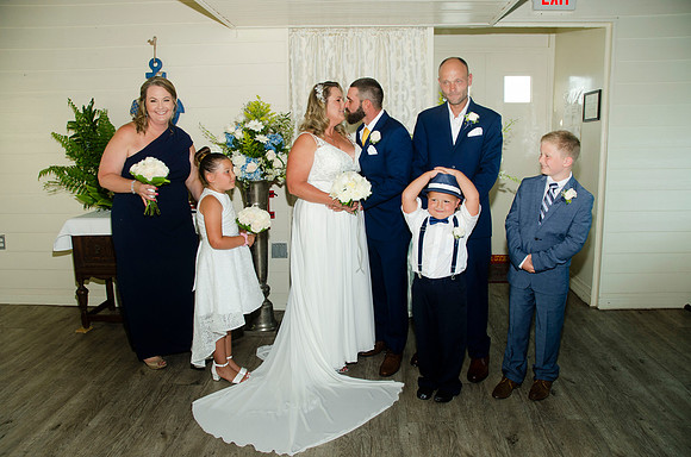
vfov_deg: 47.7
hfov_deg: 67.5
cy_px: 228
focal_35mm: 27
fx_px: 517
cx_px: 346
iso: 400
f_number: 5.6
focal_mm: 18
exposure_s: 1/125
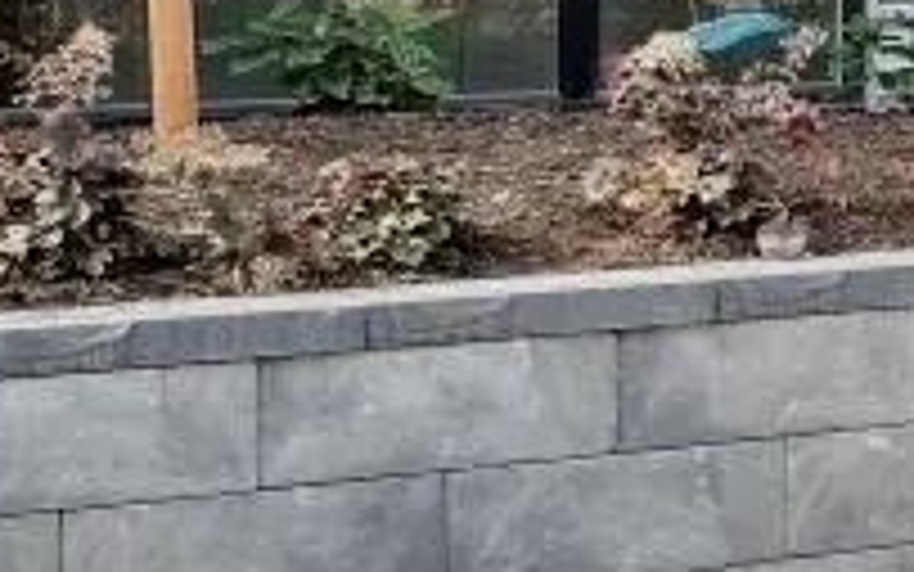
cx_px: 3075
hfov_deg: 9.8
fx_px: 3300
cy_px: -158
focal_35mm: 132
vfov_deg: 9.7
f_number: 8
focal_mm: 16.3
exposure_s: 1/400
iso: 400
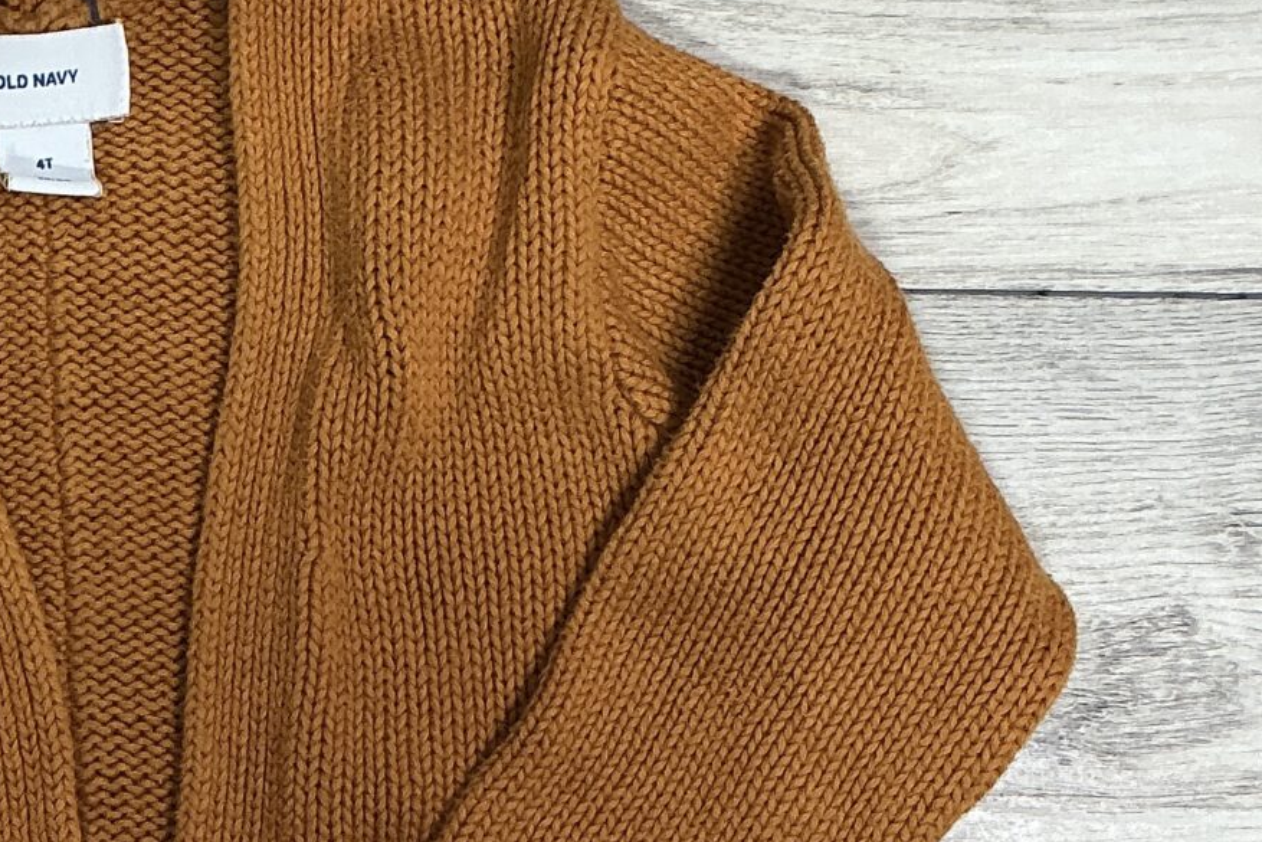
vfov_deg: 15.5
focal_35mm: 88
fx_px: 3085
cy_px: 569
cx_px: 147
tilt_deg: -83.3
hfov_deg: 22.6
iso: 64
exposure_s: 1/50
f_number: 1.8
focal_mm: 3
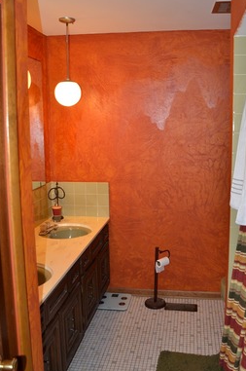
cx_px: 140
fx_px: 349
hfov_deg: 38.7
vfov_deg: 55.8
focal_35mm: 34
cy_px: 174
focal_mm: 18
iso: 800
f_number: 3.5
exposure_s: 1/60
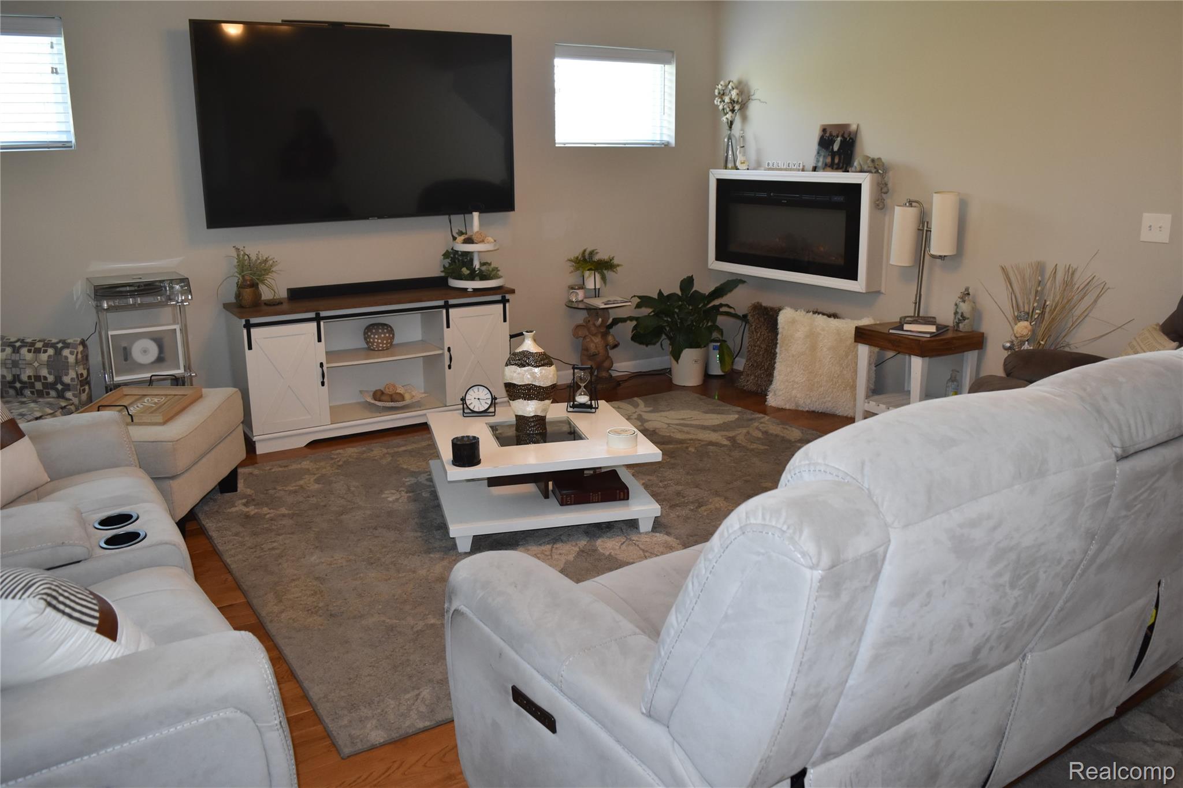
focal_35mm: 27
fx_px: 887
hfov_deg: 67.4
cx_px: 592
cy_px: 394
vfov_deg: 47.9
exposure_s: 1/100
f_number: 5
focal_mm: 18
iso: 800
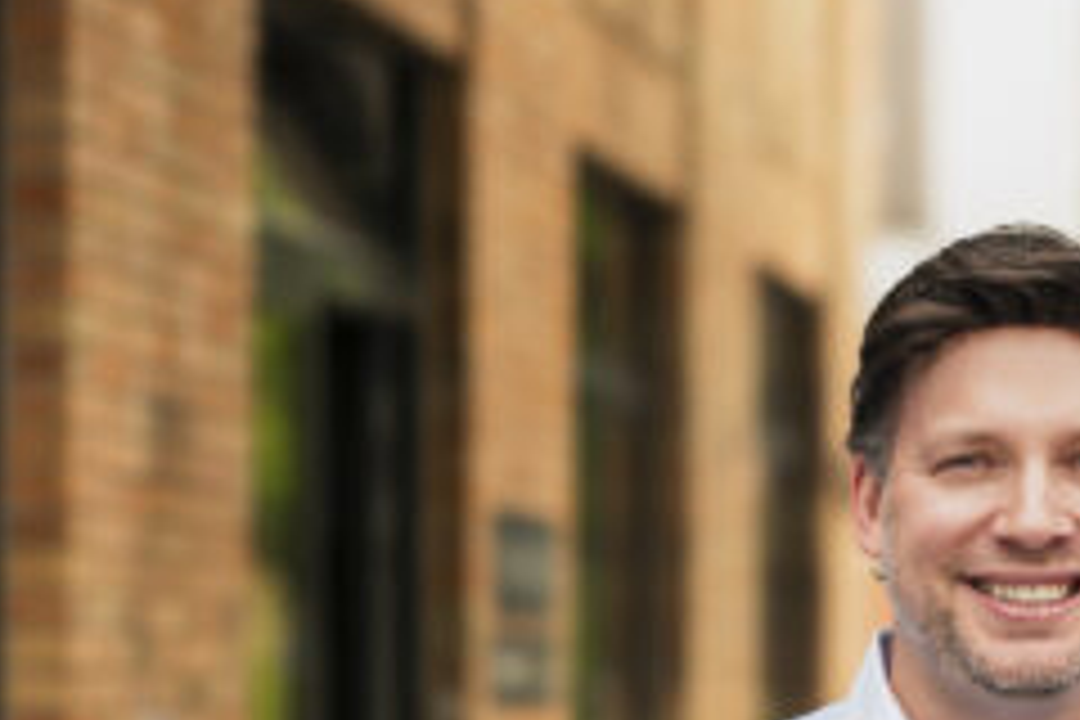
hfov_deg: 12.5
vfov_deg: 8.5
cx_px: 1332
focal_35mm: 160
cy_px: 873
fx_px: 4800
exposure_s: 1/200
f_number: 2
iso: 100
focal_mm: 50
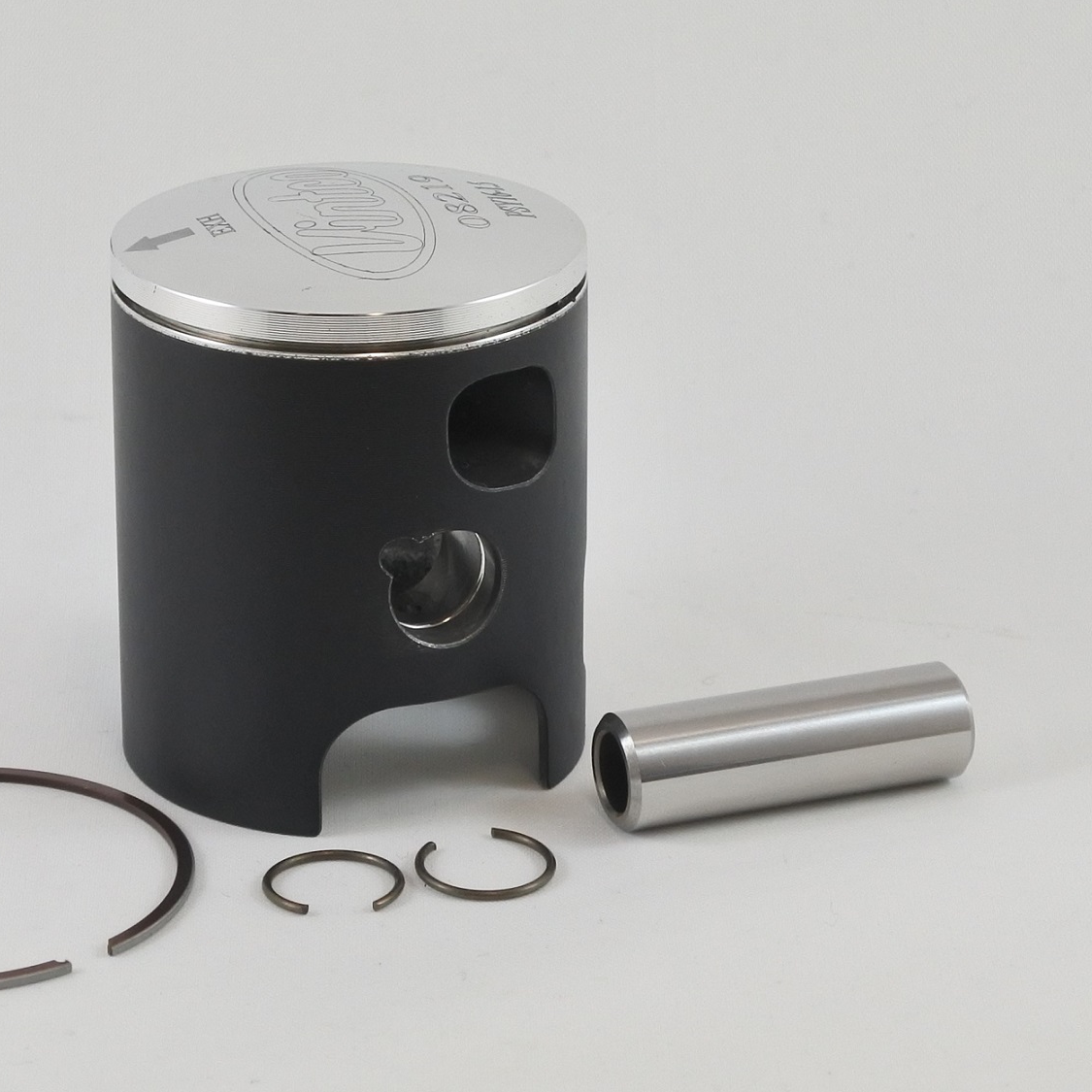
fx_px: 2427
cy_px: 526
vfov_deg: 25.4
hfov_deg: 25.2
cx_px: 372
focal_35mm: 68
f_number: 4.5
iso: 400
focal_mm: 18
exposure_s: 1/160
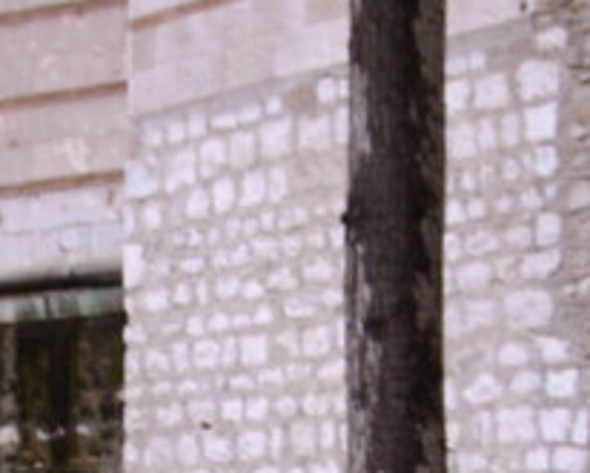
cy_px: 917
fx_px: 3214
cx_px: -26
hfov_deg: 10.4
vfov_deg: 8.1
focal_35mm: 184
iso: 50
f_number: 3.2
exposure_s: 1/42.5
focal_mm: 6.3
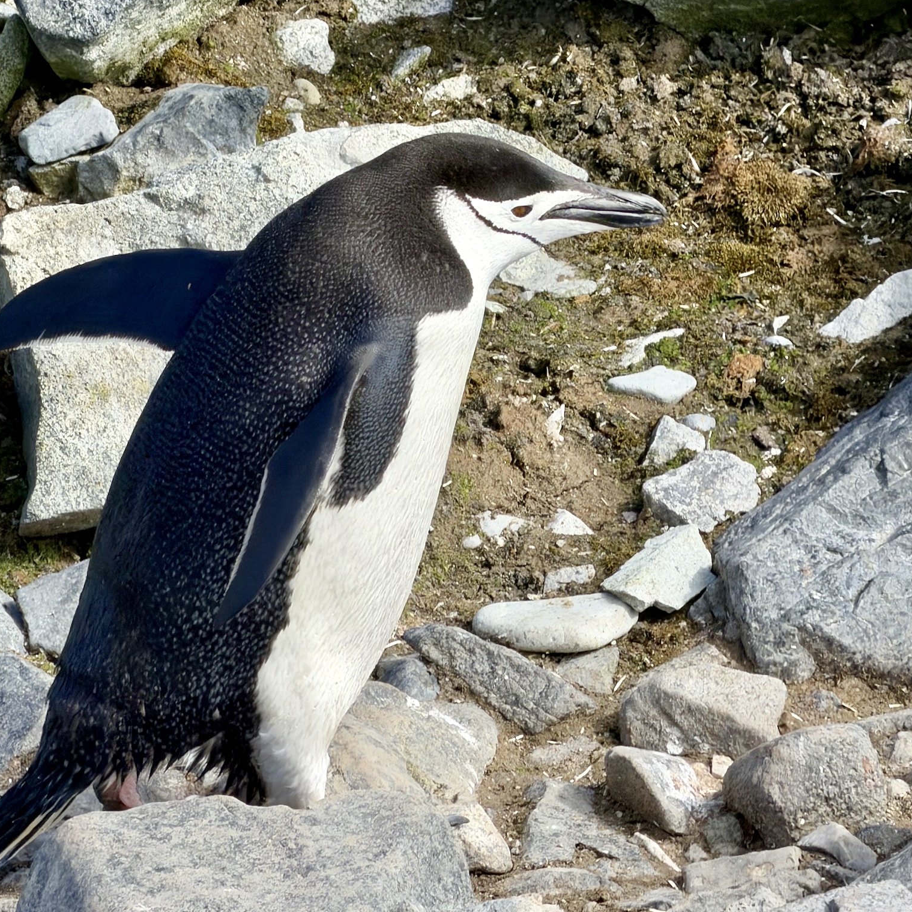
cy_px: 509
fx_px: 8883
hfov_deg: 5.9
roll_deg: +1.1
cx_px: 406
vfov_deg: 5.9
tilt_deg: -15.2
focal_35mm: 298
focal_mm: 16.89
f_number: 2.8
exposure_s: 1/639
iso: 40
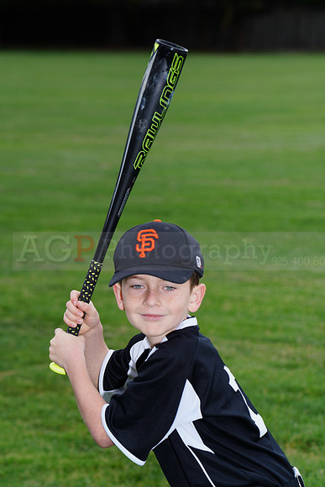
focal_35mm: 181
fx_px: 2449
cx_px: 162
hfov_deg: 7.6
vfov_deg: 11.4
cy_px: 244
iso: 200
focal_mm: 181
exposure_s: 1/200
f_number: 8
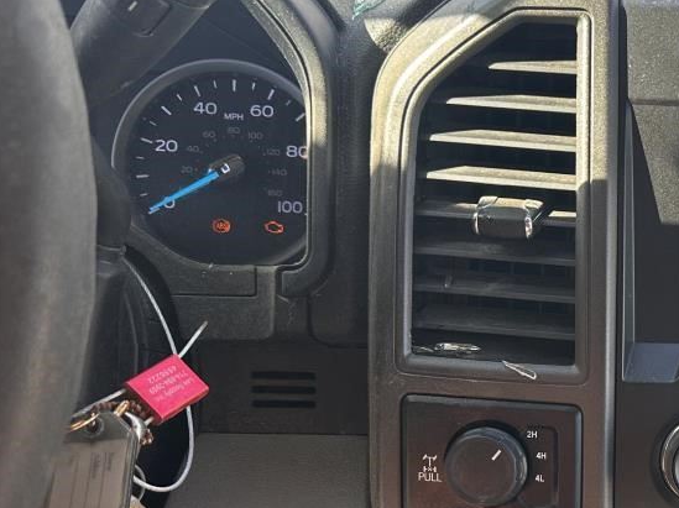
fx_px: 1098
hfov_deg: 30.1
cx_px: 783
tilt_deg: -31.8
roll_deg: +2.1
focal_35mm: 56
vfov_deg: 25.6
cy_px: 413
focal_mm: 6.86
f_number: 1.78
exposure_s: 1/234
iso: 80
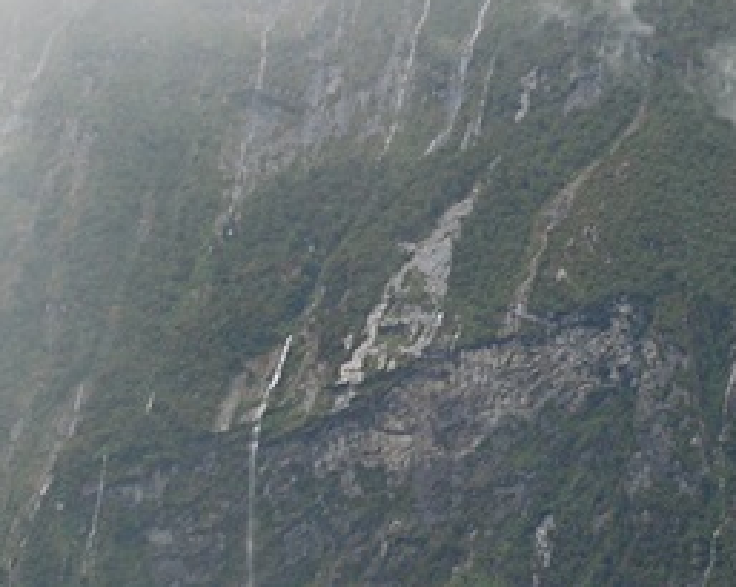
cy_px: 112
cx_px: 613
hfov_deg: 9.1
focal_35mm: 211
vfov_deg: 7.3
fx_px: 4591
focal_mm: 48
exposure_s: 1/250
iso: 400
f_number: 6.3
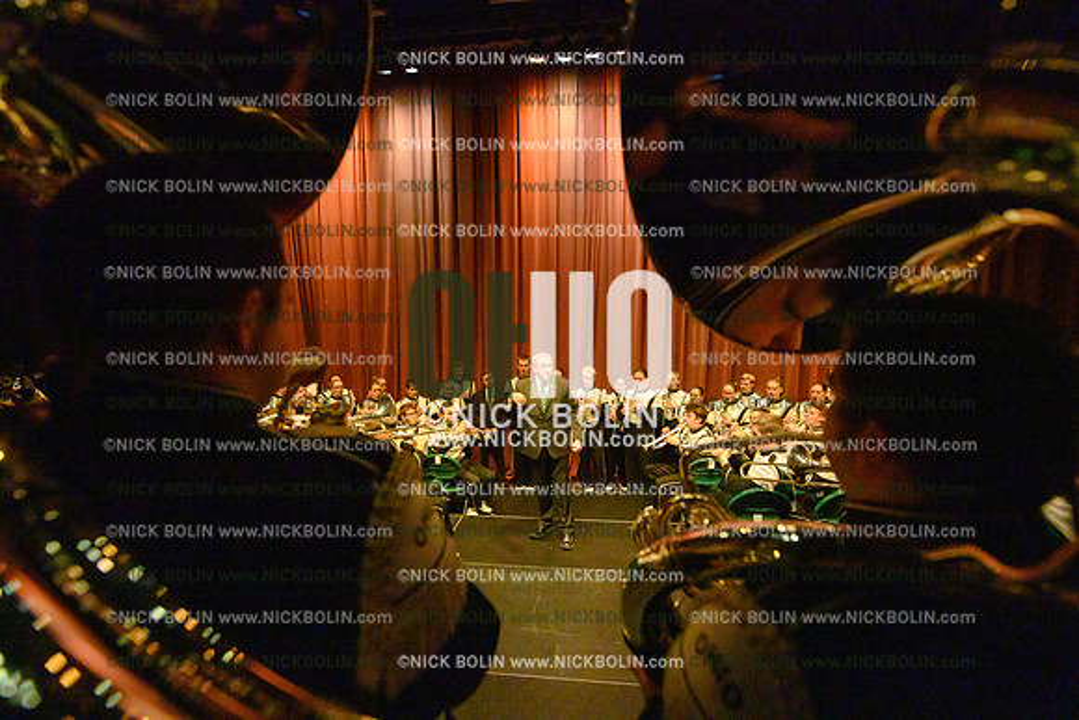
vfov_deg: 81.2
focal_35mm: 14
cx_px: 540
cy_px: 360
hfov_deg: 104.2
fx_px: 420
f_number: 2.8
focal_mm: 14
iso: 25600
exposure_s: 1/320
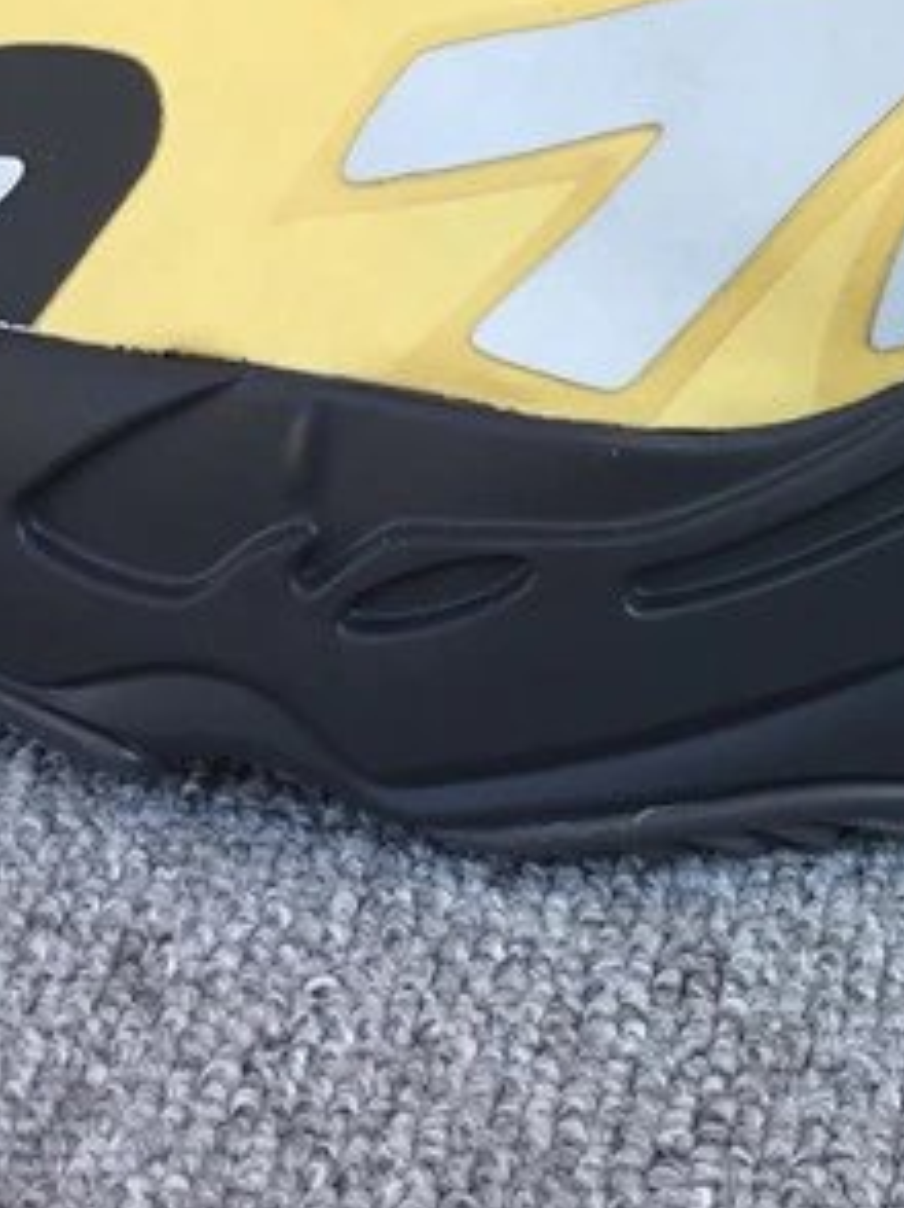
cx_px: 1241
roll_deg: -1.2
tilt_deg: -27.9
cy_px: 35
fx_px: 3313
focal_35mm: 95
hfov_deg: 14.7
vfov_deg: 20.1
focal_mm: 3.3
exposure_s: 1/128
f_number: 2.4
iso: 25
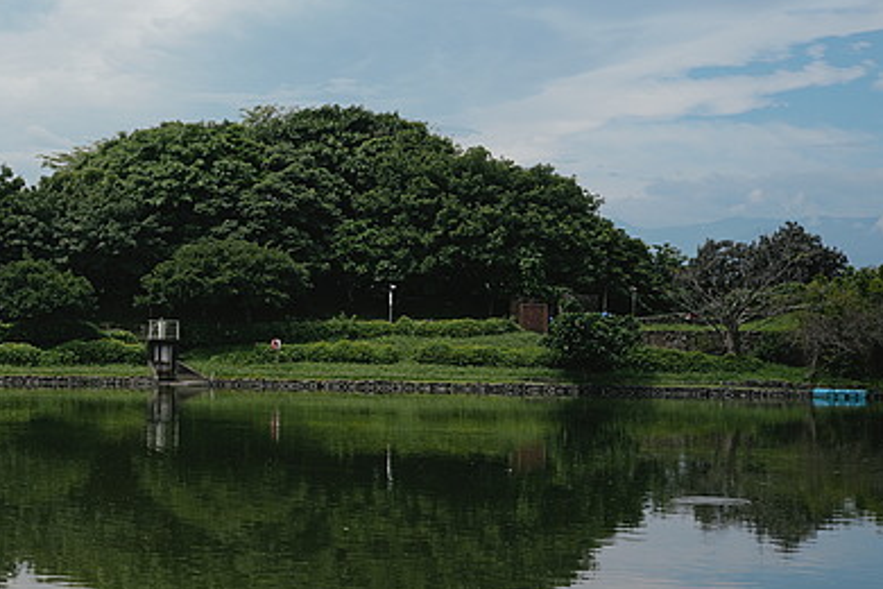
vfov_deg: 19.5
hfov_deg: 27.5
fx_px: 1717
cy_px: 322
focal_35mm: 70
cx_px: 41
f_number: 6.3
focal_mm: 35
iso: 200
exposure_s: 1/500
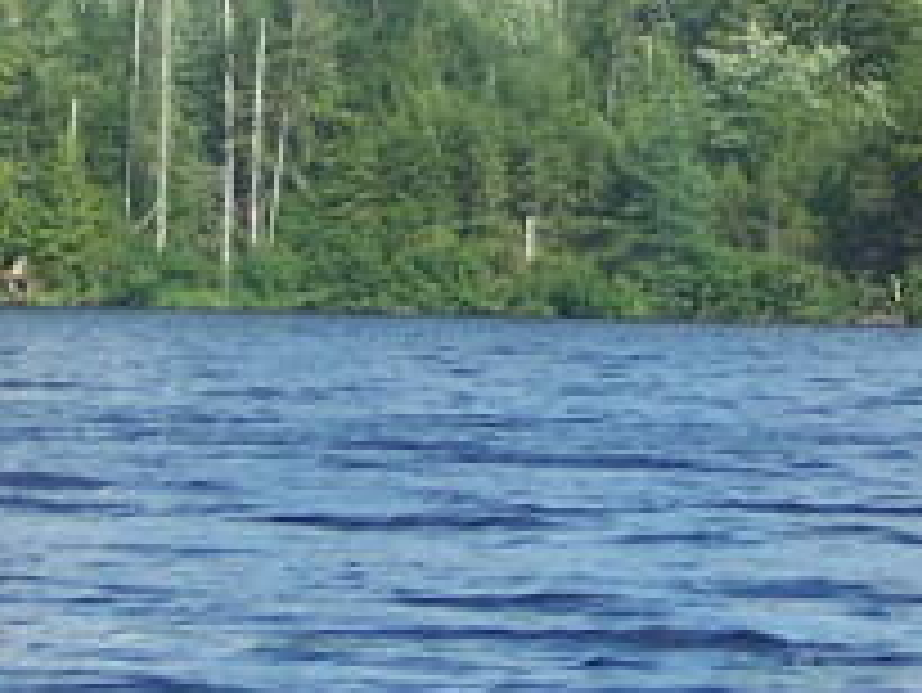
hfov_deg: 10.4
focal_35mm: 190
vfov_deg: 7.8
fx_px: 5064
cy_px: 126
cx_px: 747
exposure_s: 1/1000
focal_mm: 6.3
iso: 80
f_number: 2.8
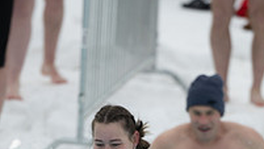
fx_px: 3801
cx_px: 150
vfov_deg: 2.2
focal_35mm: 543
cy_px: 230
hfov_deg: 4.0
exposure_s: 1/800
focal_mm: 180
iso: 72
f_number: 3.2
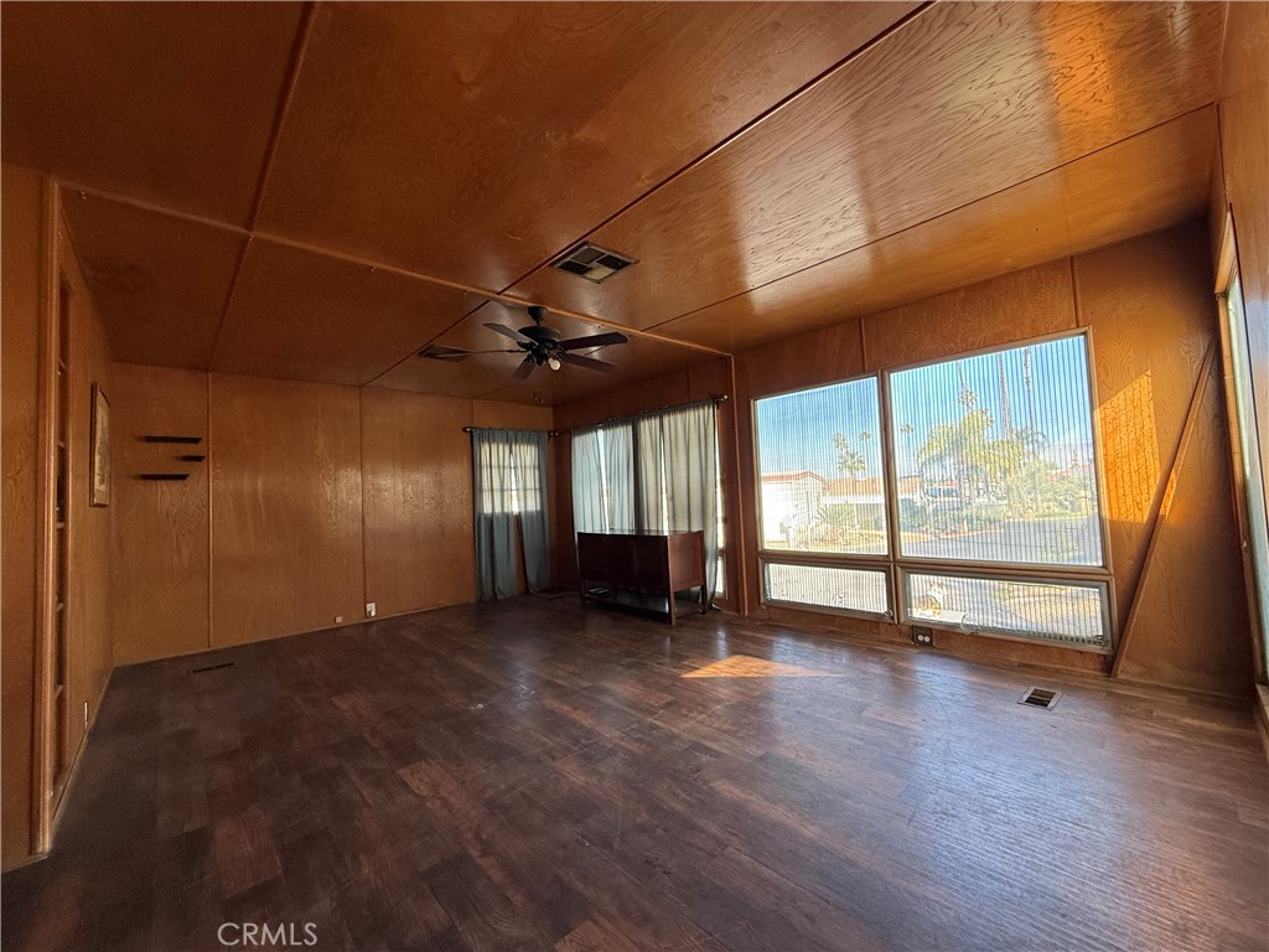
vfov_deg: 85.7
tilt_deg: +2.5
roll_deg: +2.3
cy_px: 476
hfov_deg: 102.1
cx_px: 634
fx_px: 513
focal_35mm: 14
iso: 200
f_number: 2.2
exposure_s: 1/99
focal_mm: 2.22
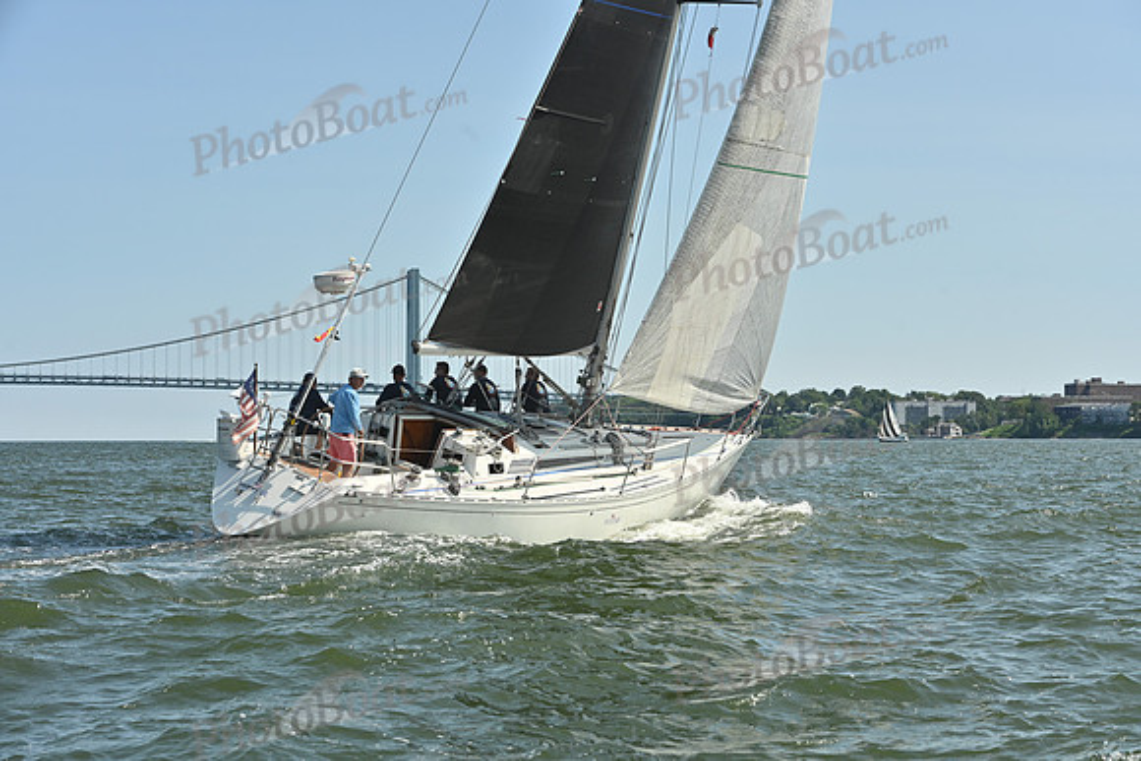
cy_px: 380
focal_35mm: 70
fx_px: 2219
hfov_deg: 28.8
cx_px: 570
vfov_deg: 19.5
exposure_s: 1/1250
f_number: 9
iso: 320
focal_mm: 70
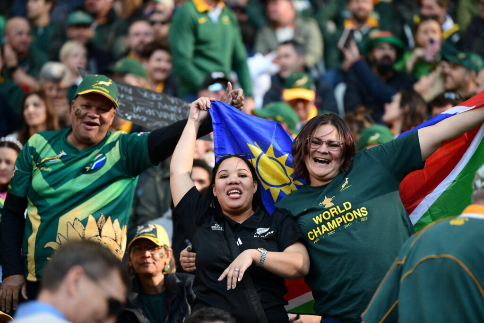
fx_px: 2689
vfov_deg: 6.9
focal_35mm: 200
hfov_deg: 10.3
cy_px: 162
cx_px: 242
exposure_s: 1/640
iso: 500
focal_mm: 200
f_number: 3.2
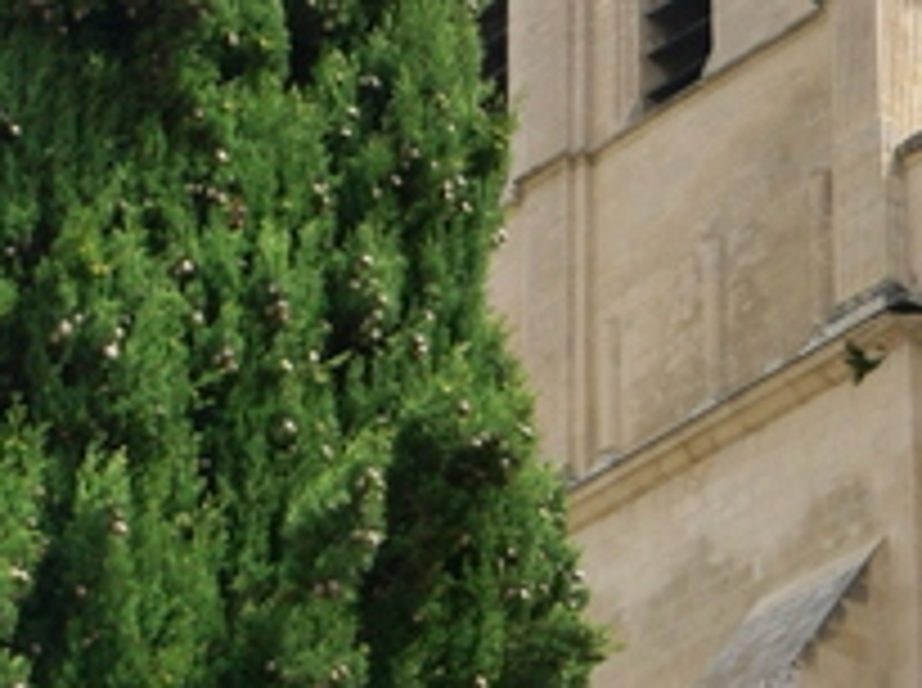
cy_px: -297
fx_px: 5823
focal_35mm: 219
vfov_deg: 6.7
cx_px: 684
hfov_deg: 9.0
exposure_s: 1/400
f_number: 10
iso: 200
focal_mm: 28
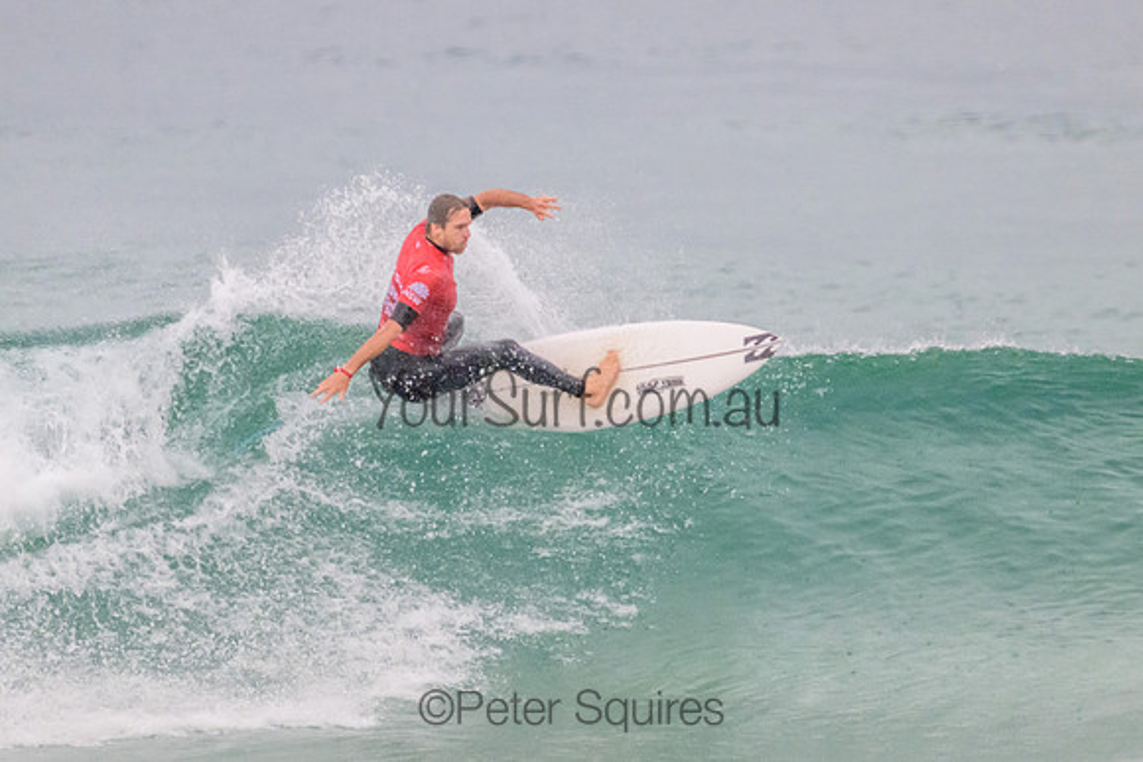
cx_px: 537
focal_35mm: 1069
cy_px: 321
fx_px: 33943
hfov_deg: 1.9
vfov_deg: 1.3
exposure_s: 1/2000
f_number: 11
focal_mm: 800
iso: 5000
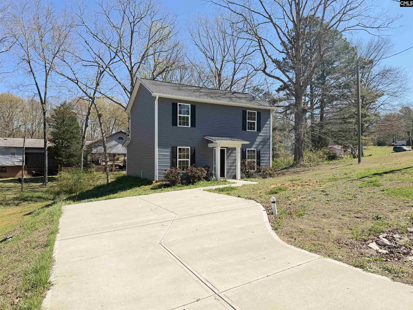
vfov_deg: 56.8
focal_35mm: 24
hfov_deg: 71.6
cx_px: 206
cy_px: 155
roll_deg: -0.3
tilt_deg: +1.1
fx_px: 286
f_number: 1.78
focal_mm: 6.76
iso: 80
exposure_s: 1/2169
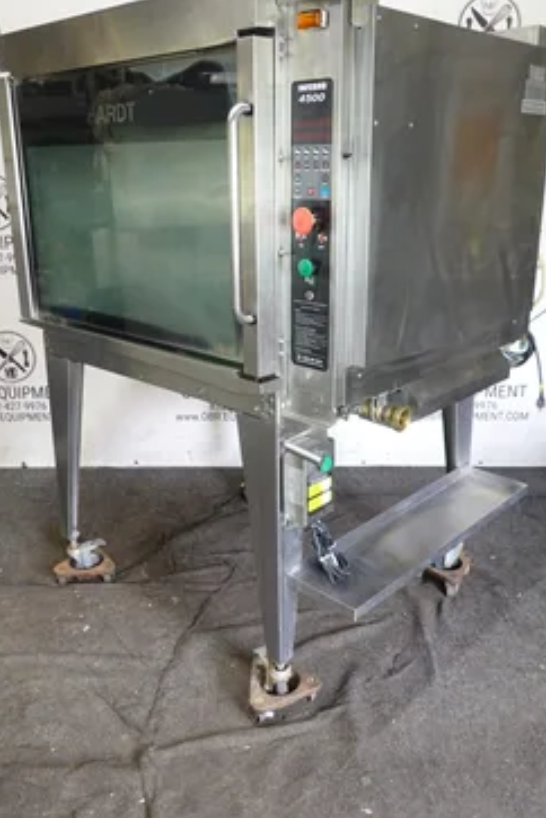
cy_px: 379
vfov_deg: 58.7
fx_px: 728
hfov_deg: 41.1
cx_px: 279
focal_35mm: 32
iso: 640
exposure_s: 1/30
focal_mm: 10.83
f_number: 3.2
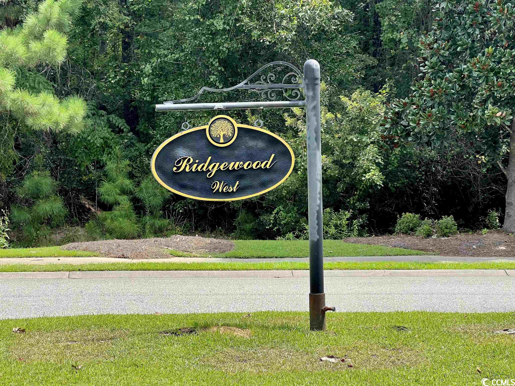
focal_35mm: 77
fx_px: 1146
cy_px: 193
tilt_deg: +0.2
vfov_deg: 19.1
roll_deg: +1.5
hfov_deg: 25.3
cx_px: 258
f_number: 2.8
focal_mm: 9
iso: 32
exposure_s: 1/259
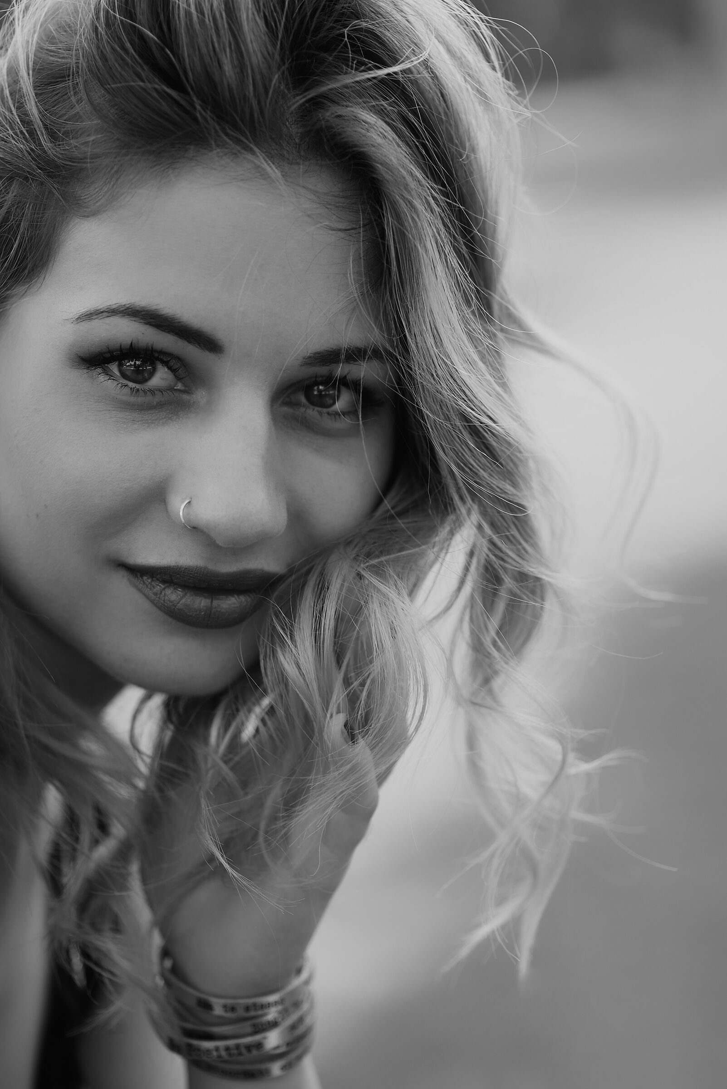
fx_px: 3026
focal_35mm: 100
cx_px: 364
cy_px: 544
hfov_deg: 13.7
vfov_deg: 20.4
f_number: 3.2
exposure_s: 1/200
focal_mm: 100
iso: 100
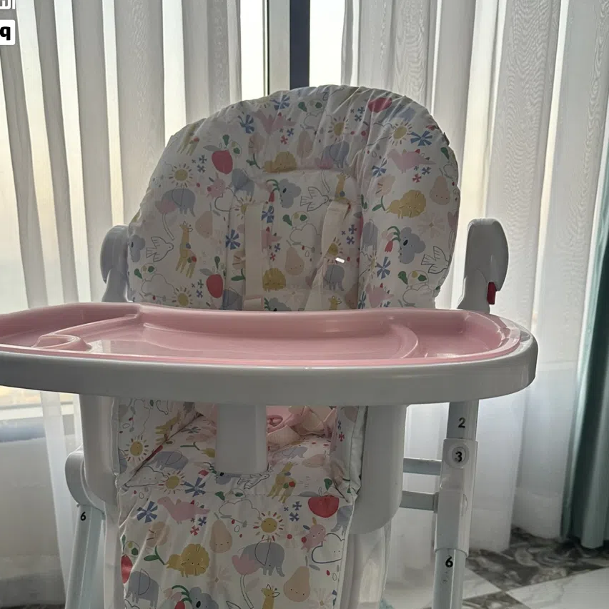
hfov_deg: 48.3
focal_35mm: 34
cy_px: 464
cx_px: 260
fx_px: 677
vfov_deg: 46.5
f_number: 1.78
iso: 250
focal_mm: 6.86
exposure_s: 1/115
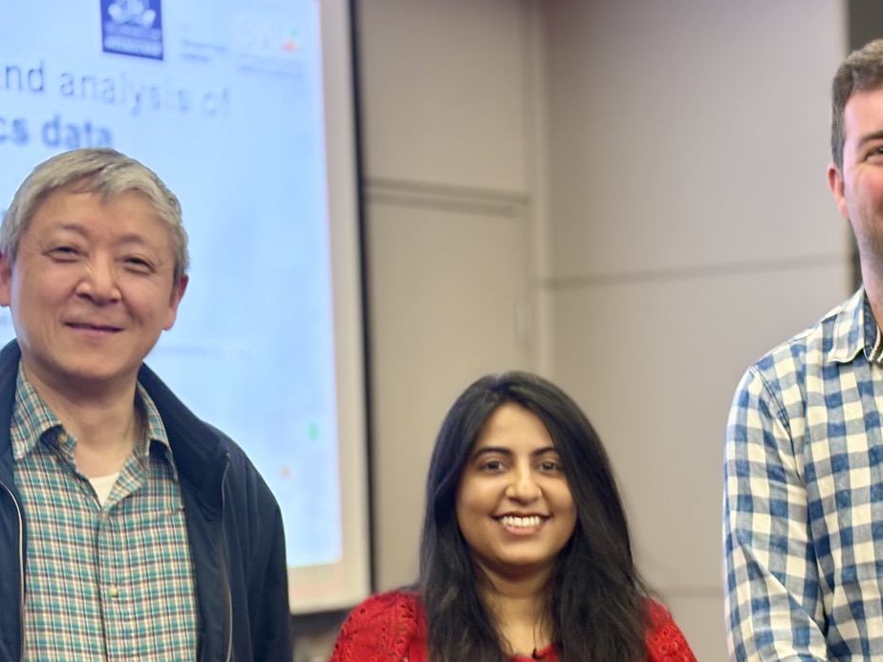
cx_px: 511
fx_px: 2296
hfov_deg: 21.8
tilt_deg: -2.3
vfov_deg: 16.3
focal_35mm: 90
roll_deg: +1.7
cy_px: 525
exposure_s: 1/33
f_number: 1.6
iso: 125
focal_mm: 5.96
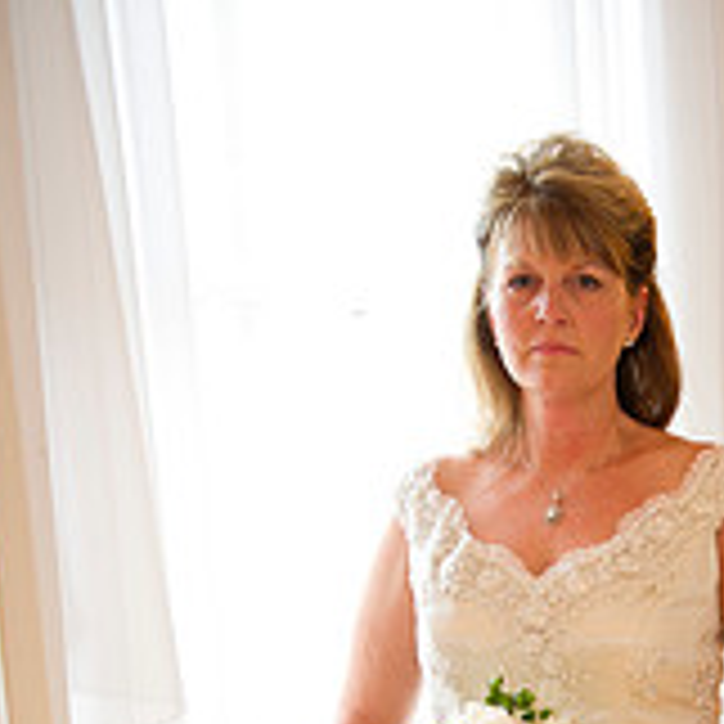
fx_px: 2130
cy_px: 899
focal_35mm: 90
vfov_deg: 18.2
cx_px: 645
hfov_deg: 19.0
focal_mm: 38
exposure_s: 1/60
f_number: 2.8
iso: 1600
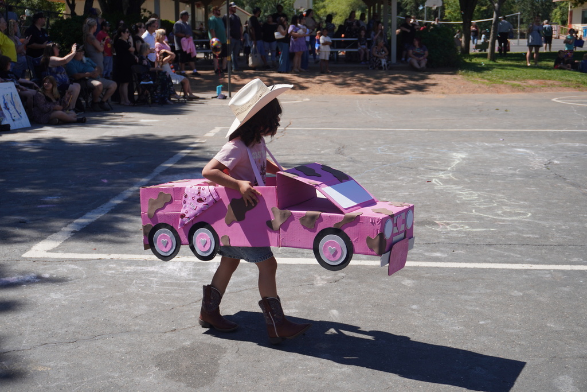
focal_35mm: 51
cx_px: 294
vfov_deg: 26.5
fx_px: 832
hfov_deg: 38.9
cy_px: 196
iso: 100
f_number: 5.6
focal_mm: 34
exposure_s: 1/640
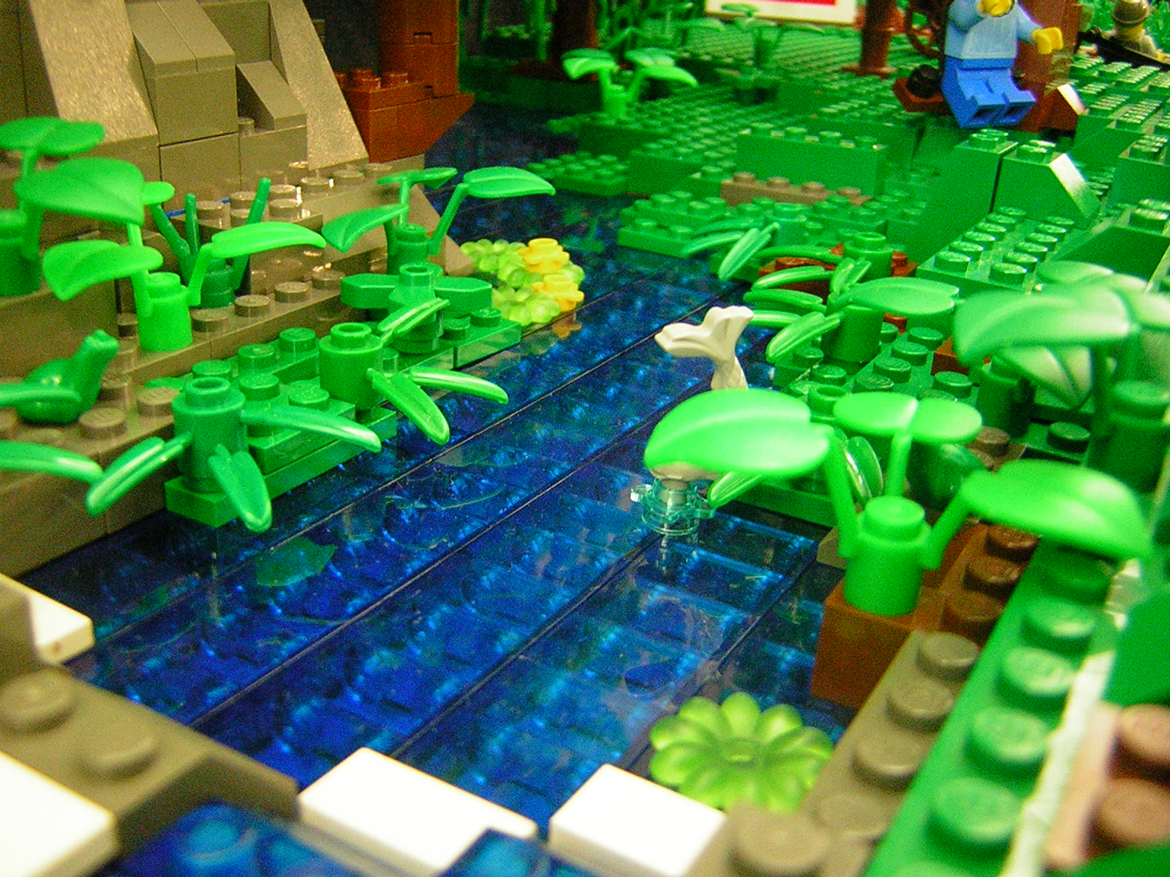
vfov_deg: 39.7
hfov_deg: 51.4
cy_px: 438
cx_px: 585
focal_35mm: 36
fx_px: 1217
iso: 200
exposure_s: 1/2.8
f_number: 2.6
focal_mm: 4.7
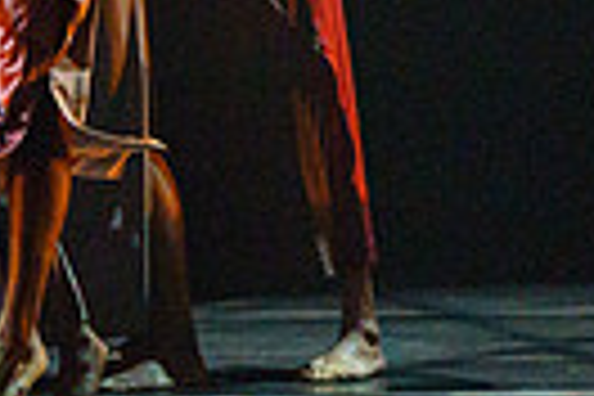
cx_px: -383
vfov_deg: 1.1
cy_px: -495
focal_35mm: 1251
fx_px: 20640
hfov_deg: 1.6
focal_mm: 226
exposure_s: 1/250
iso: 6400
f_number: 5.6
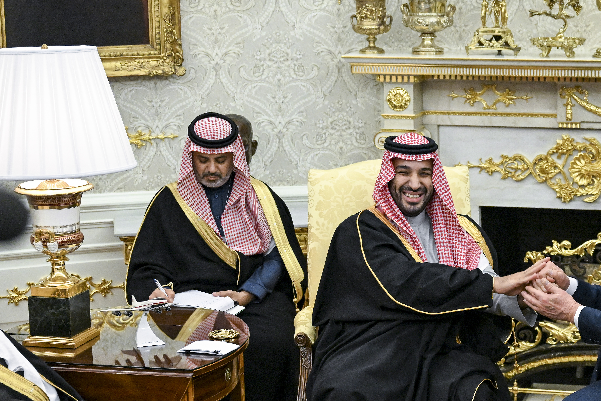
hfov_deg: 22.5
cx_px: 484
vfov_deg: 15.4
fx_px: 1486
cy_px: 208
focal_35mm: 89
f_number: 3.5
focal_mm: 46
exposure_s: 1/250
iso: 4000
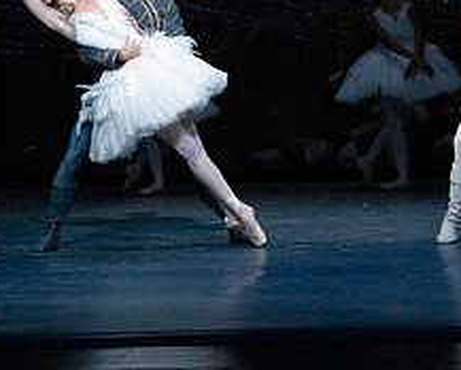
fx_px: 5025
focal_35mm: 368
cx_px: 317
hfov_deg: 5.3
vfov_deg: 4.2
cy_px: -18
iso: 25600
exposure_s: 1/400
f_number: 5
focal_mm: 147
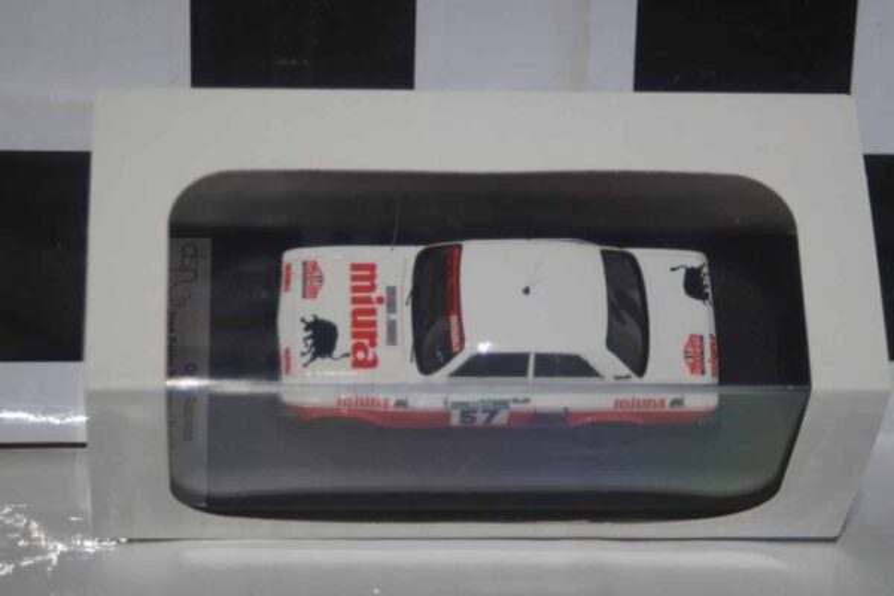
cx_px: 447
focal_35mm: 105
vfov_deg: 13.0
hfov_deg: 19.5
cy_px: 298
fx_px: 2607
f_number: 5.6
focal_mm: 70
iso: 1250
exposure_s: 1/160
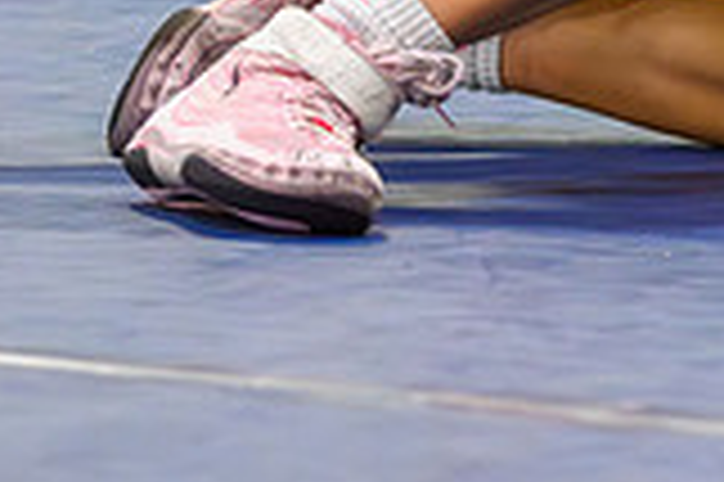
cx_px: 1404
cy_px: -379
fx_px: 8860
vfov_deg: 3.1
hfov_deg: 4.6
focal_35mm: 441
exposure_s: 1/800
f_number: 3.2
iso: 12800
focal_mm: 91
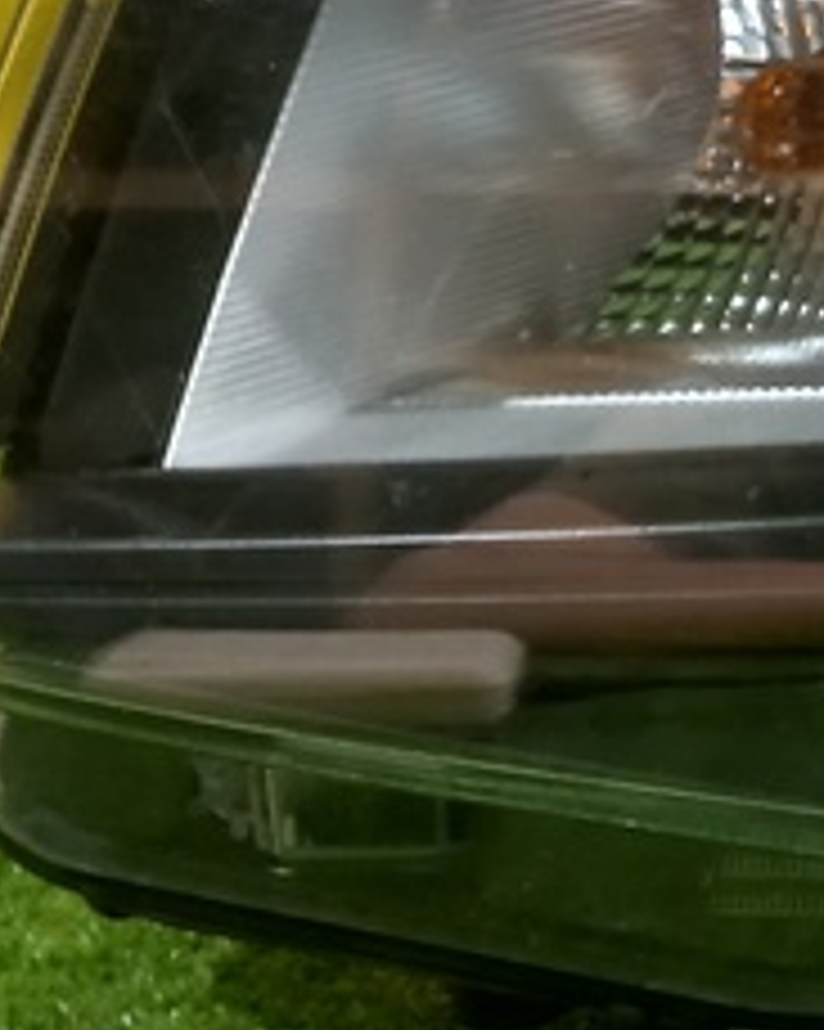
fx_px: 3325
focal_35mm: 109
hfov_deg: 12.8
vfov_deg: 17.4
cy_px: 90
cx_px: 1490
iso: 200
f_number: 1.8
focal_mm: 4.6
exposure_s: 1/33
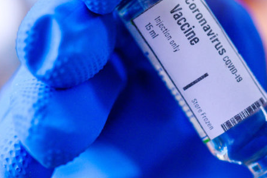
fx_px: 1208
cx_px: 118
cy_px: 77
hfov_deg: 12.6
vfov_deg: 8.4
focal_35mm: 163
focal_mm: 105
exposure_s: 1/250
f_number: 4
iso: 2000
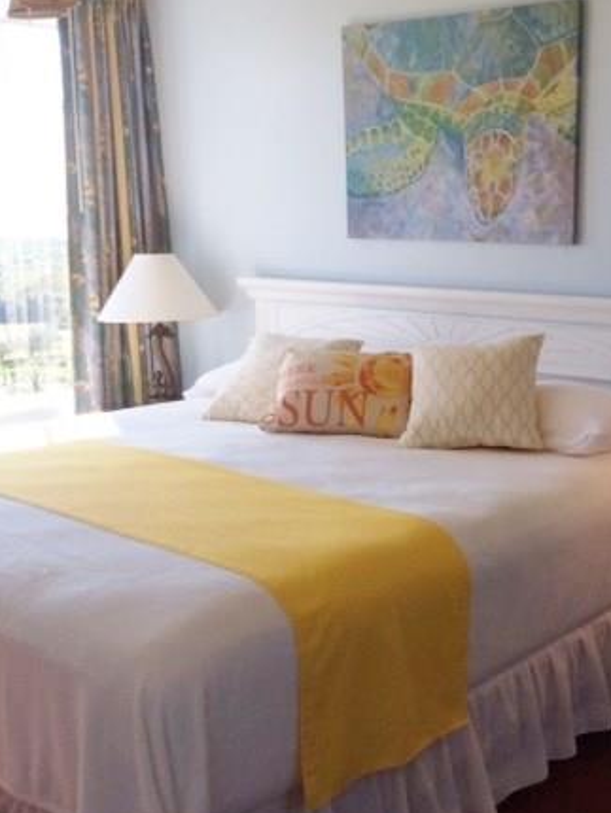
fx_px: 1152
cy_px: 414
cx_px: 467
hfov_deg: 29.2
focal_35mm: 49
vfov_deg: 38.9
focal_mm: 3.3
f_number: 2.4
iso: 32
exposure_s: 1/132
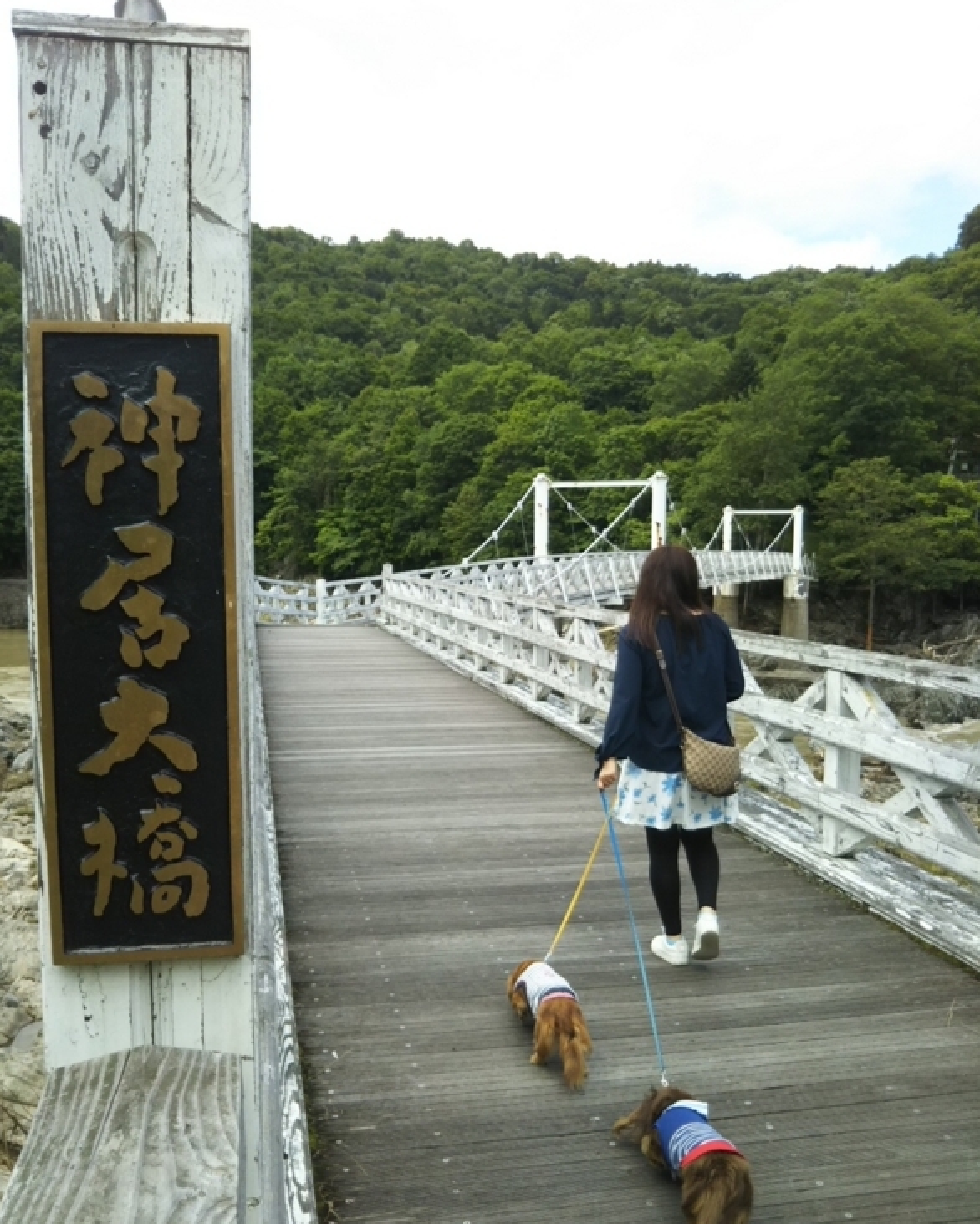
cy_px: 644
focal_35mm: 32
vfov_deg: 55.6
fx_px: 1160
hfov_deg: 45.8
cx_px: 482
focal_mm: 4
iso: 25
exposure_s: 1/394
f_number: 2.2
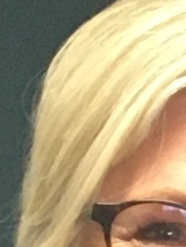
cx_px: 219
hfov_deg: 15.7
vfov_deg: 19.7
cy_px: 328
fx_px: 652
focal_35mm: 91
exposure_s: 1/33
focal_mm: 4.15
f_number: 2.2
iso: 160
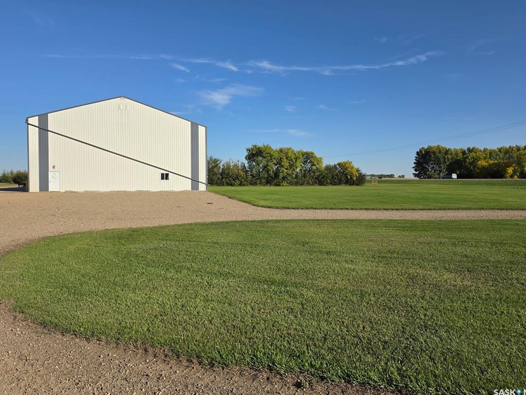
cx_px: 272
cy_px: 191
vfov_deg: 56.8
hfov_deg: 71.6
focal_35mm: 24
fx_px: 365
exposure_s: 1/7939
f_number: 1.4
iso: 50
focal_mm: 6.5
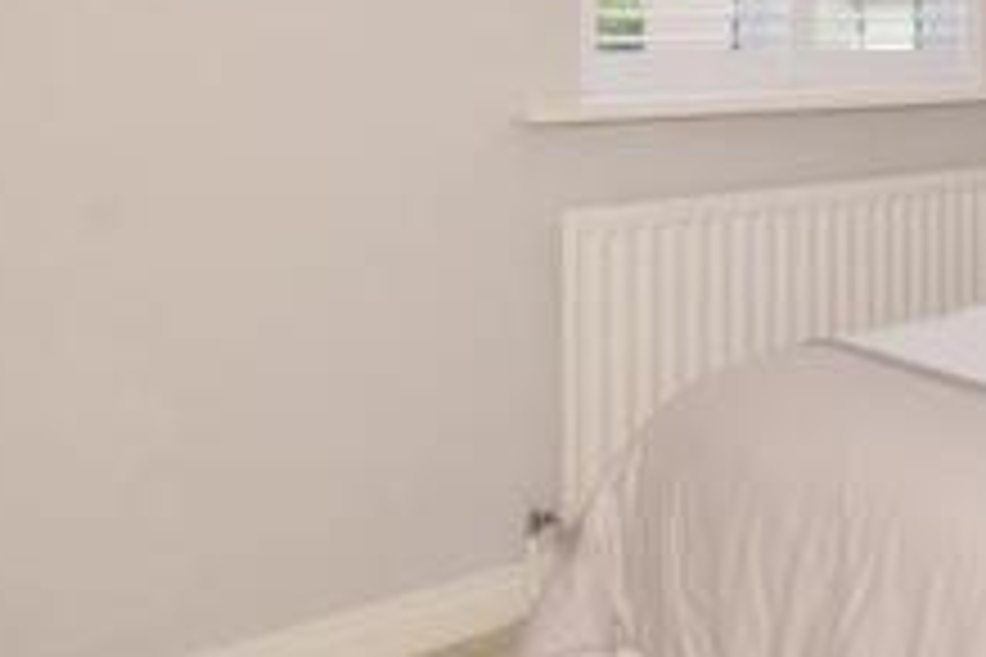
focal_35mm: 45
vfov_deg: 28.0
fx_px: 1232
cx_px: 1157
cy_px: -11
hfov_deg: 35.3
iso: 400
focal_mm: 10
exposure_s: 1/200
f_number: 14
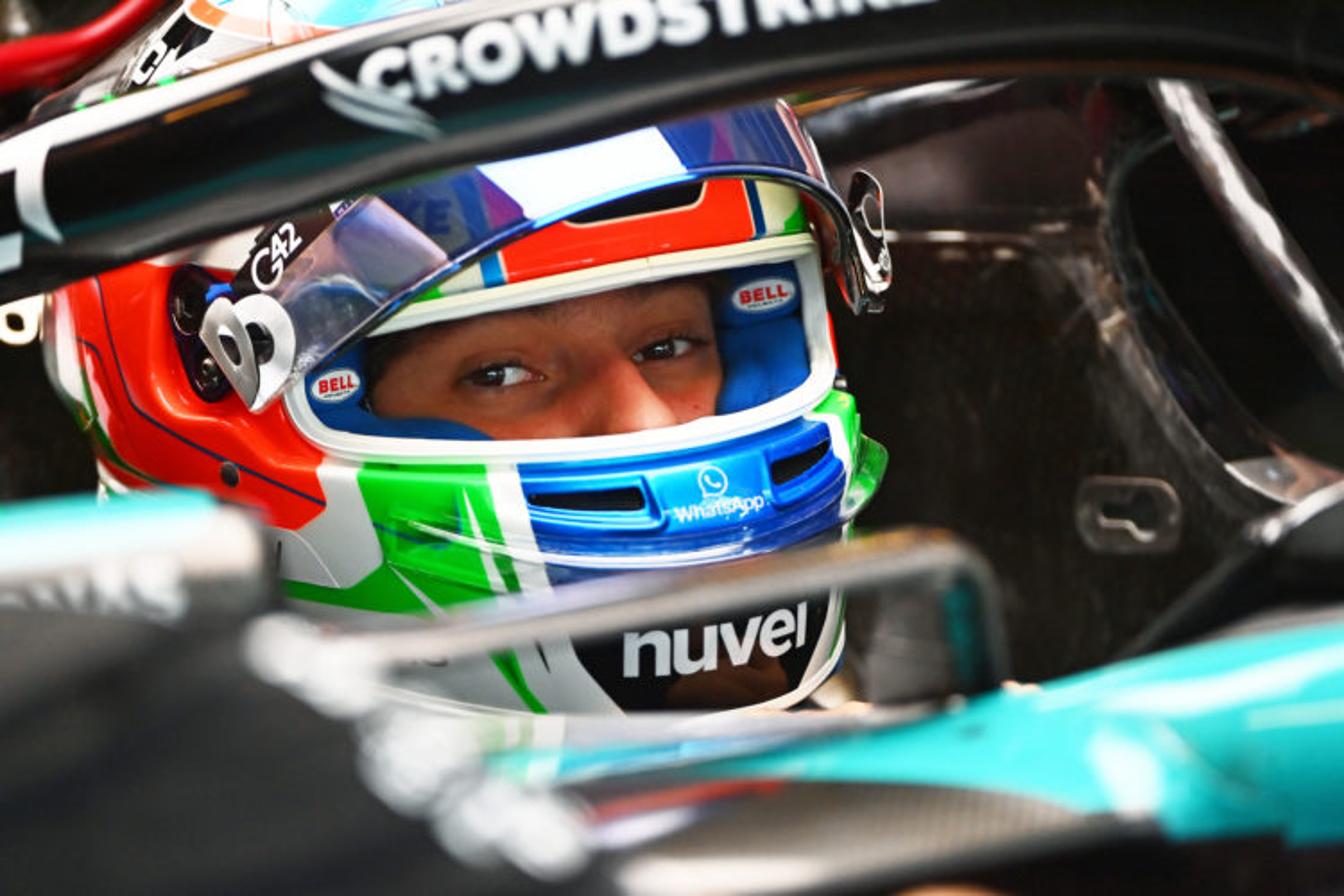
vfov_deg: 3.4
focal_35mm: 400
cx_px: 672
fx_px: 14932
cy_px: 448
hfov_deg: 5.2
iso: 1600
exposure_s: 1/640
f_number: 4
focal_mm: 400
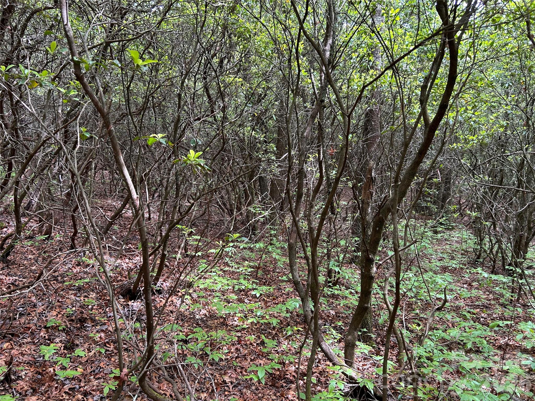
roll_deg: +2.0
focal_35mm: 26
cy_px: 200
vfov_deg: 53.1
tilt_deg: -3.6
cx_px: 268
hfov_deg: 67.3
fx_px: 402
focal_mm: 5.7
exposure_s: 1/121
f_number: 1.5
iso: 100
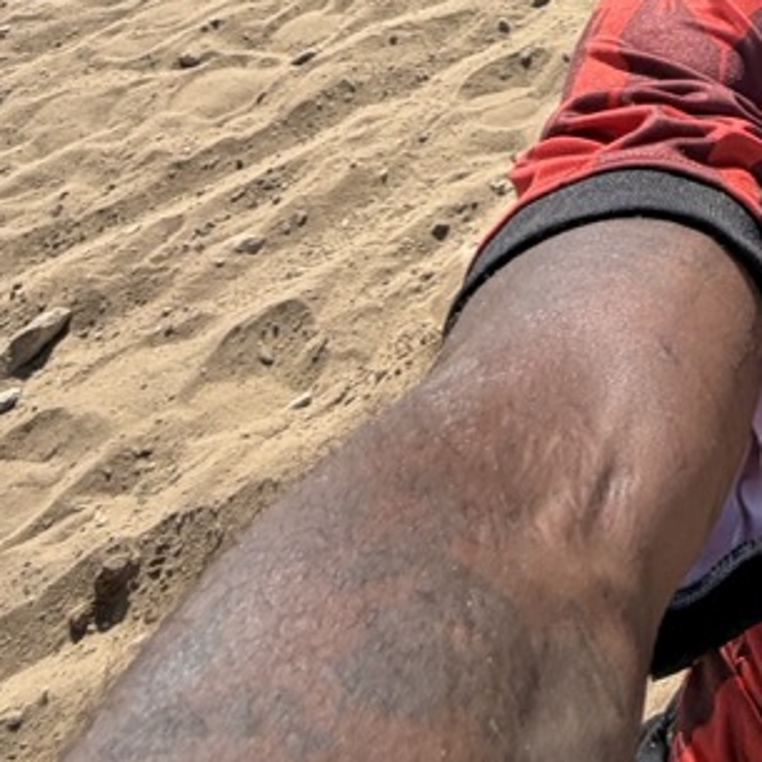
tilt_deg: -13.5
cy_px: -510
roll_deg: -2.5
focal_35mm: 52
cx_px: 1024
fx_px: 1295
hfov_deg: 26.9
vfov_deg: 23.0
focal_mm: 2.22
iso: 25
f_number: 2.2
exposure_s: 1/1001
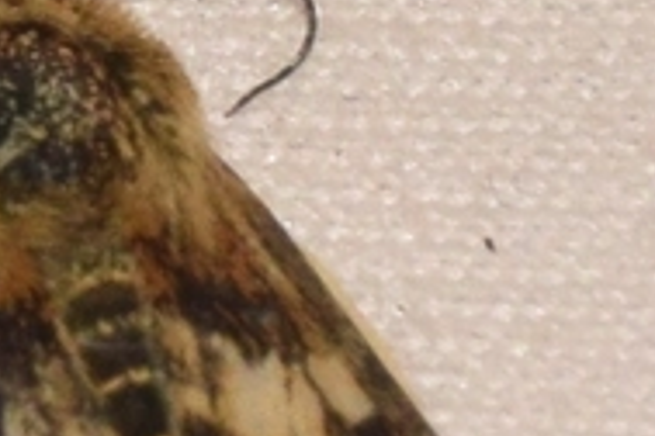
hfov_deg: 2.9
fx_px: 12953
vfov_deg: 1.9
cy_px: 305
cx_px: 66
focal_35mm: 712
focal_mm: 140
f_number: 14
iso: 500
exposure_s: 1/200
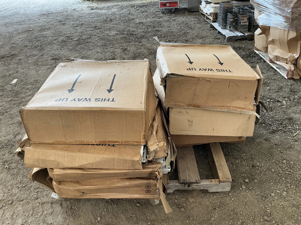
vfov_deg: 49.7
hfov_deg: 63.4
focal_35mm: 28
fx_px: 243
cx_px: 150
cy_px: 112
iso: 40
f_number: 1.8
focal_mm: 3
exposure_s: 1/122
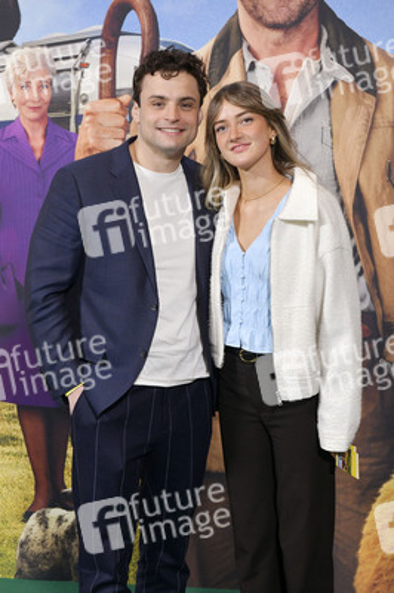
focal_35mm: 60
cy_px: 296
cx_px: 197
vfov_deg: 33.4
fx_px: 987
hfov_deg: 22.6
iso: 1600
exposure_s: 1/200
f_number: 5.6
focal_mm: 60
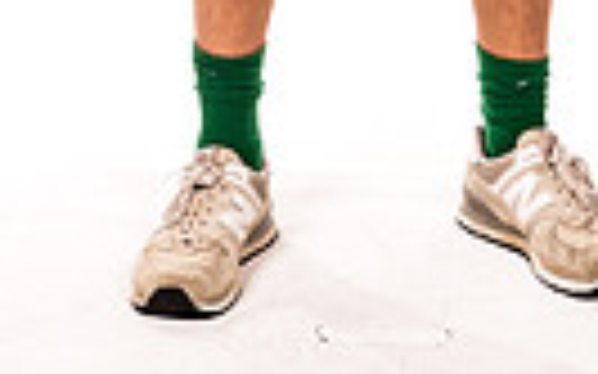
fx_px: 3095
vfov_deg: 6.5
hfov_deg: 11.0
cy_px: -541
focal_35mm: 190
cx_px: 387
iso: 800
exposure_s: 1/400
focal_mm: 55
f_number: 8
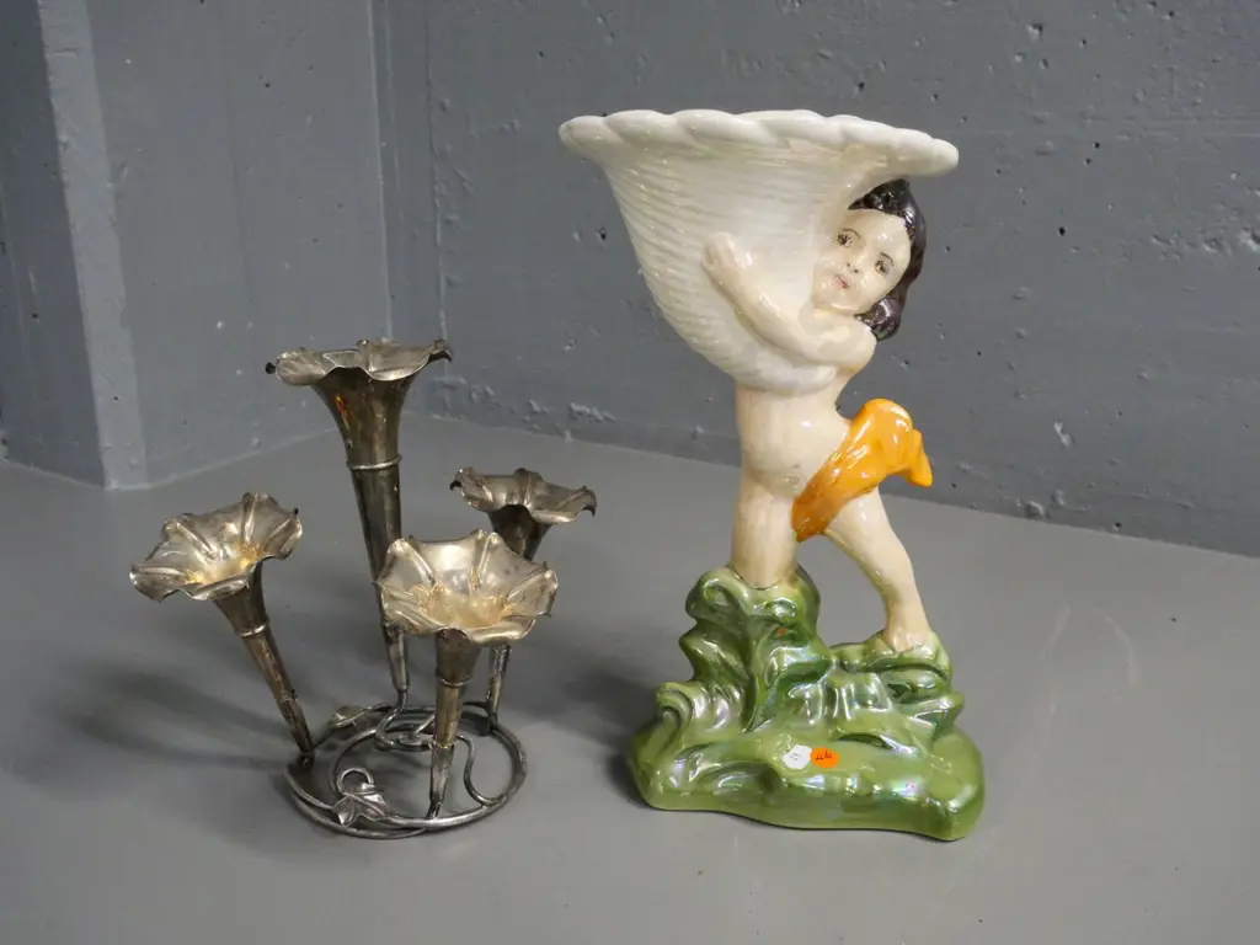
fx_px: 1238
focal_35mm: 34
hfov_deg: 54.0
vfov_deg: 41.8
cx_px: 630
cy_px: 472
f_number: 6.3
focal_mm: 17
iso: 3200
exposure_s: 1/80
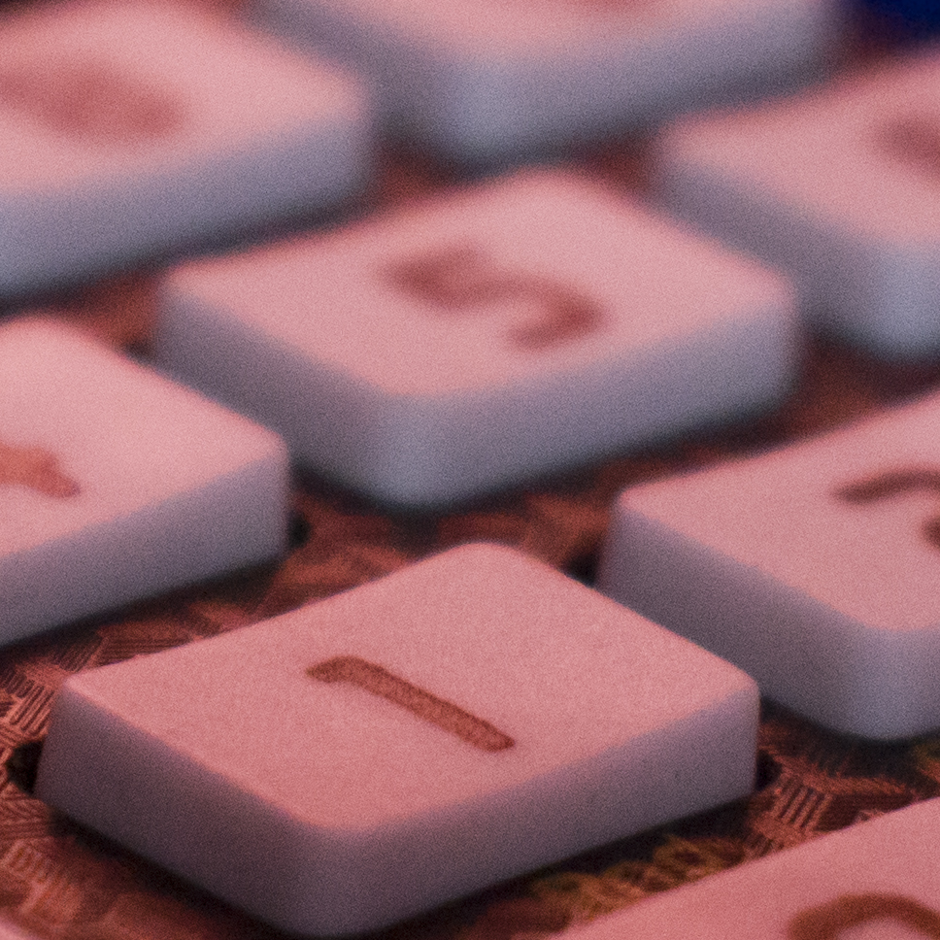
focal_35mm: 316
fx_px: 9708
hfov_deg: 5.5
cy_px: 168
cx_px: -134
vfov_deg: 5.5
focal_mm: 40
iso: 1000
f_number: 4.8
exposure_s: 1/25
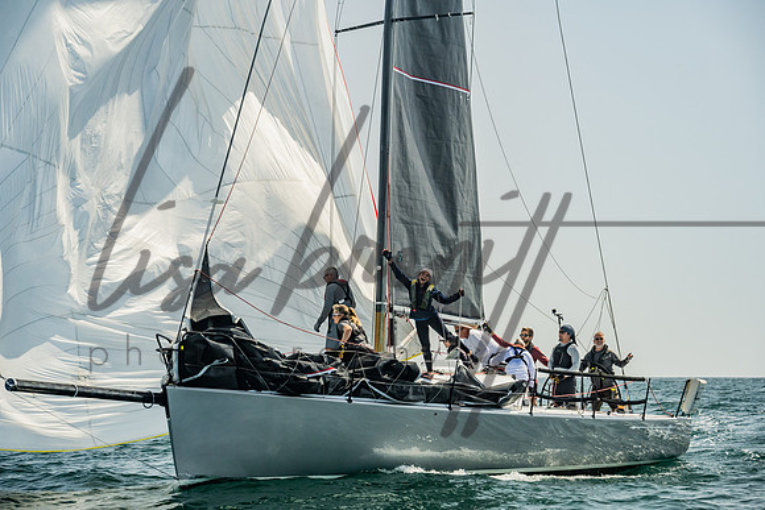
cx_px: 382
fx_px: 1931
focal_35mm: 91
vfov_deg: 15.1
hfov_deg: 22.4
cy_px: 255
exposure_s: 1/1250
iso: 320
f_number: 6.3
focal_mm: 89
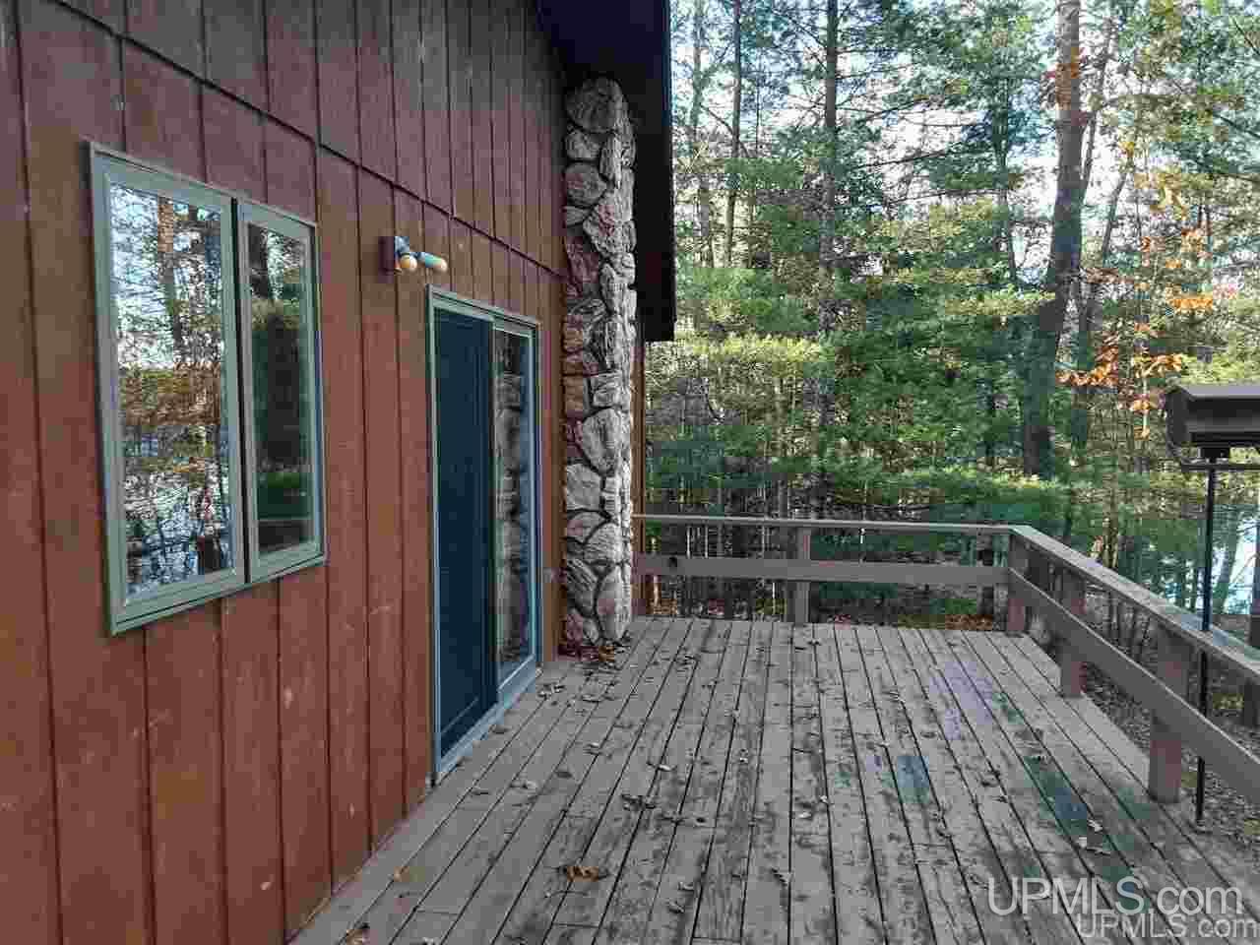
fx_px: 983
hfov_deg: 65.3
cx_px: 630
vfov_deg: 51.4
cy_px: 472
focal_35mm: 27
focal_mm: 2.91
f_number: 1.9
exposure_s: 1/60
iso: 40
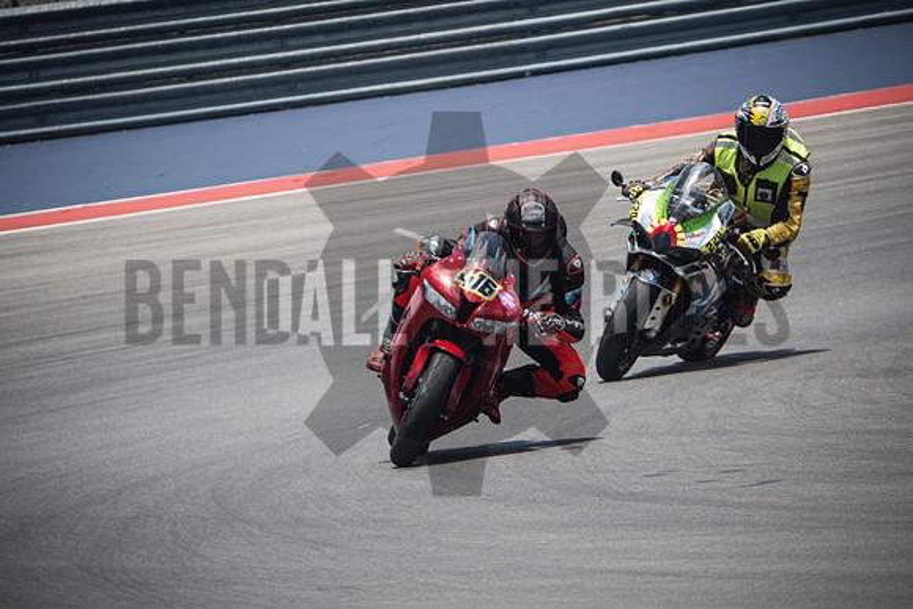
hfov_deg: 3.4
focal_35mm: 600
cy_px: 304
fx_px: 15220
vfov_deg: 2.3
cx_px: 456
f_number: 5.6
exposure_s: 1/2000
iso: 800
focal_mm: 400
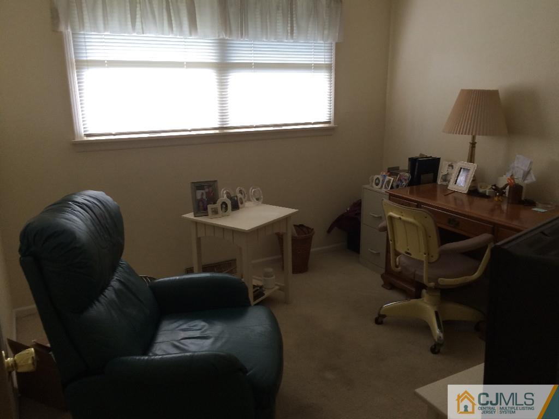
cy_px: 210
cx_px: 280
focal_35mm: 29
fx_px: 468
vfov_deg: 48.2
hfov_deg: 61.7
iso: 125
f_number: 2.2
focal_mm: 4.15
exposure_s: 1/30
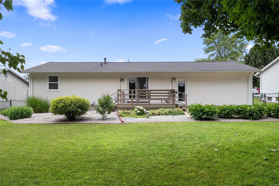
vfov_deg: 53.1
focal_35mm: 24
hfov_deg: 73.8
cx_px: 140
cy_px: 93
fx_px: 186
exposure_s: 1/250
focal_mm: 12
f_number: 8
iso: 400
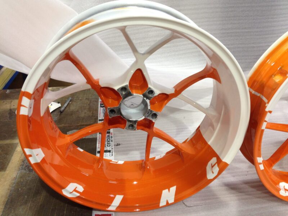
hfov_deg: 55.4
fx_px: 275
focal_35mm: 33
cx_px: 144
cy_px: 108
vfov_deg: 42.9
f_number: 2.4
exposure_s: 1/20
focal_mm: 4.13
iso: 80
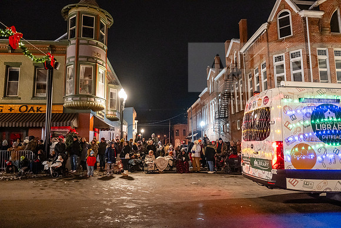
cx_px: 170
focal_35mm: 26
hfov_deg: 69.4
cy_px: 114
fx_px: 246
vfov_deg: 49.6
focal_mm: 26
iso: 5000
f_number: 2.8
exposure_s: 1/160
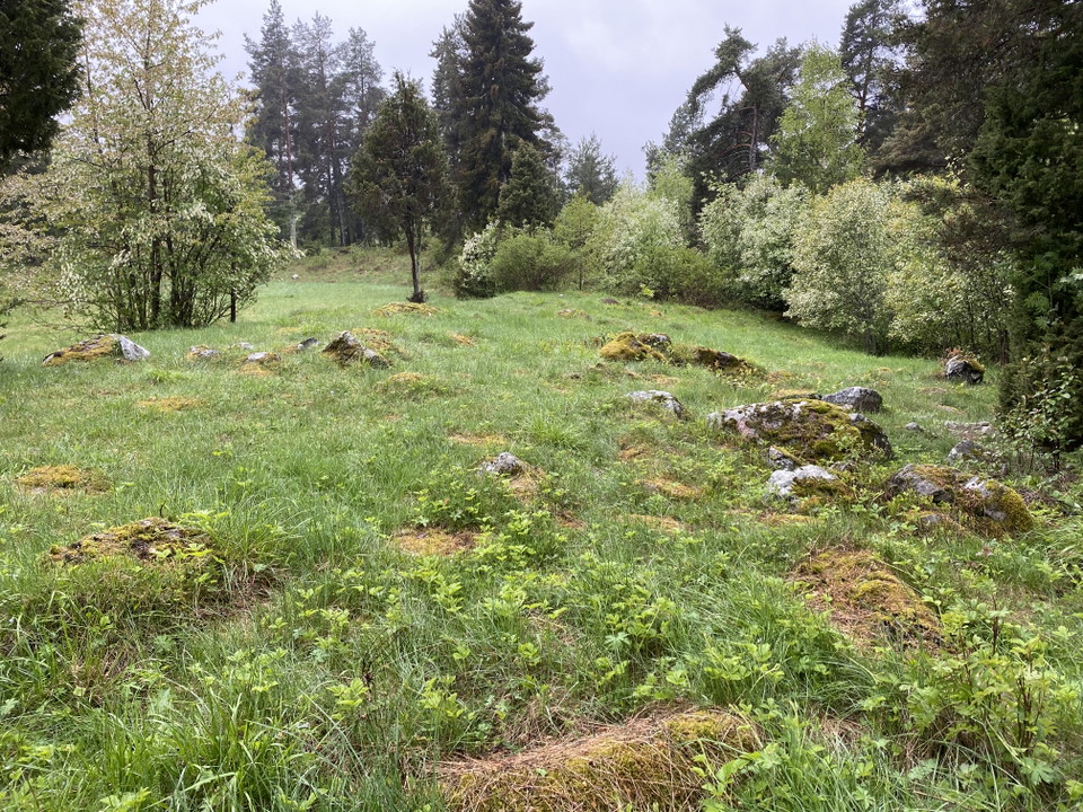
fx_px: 813
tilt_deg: -9.7
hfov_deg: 67.3
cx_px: 542
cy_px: 406
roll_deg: -0.2
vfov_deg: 53.1
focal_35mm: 26
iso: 40
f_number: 1.8
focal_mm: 4.25
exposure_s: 1/122
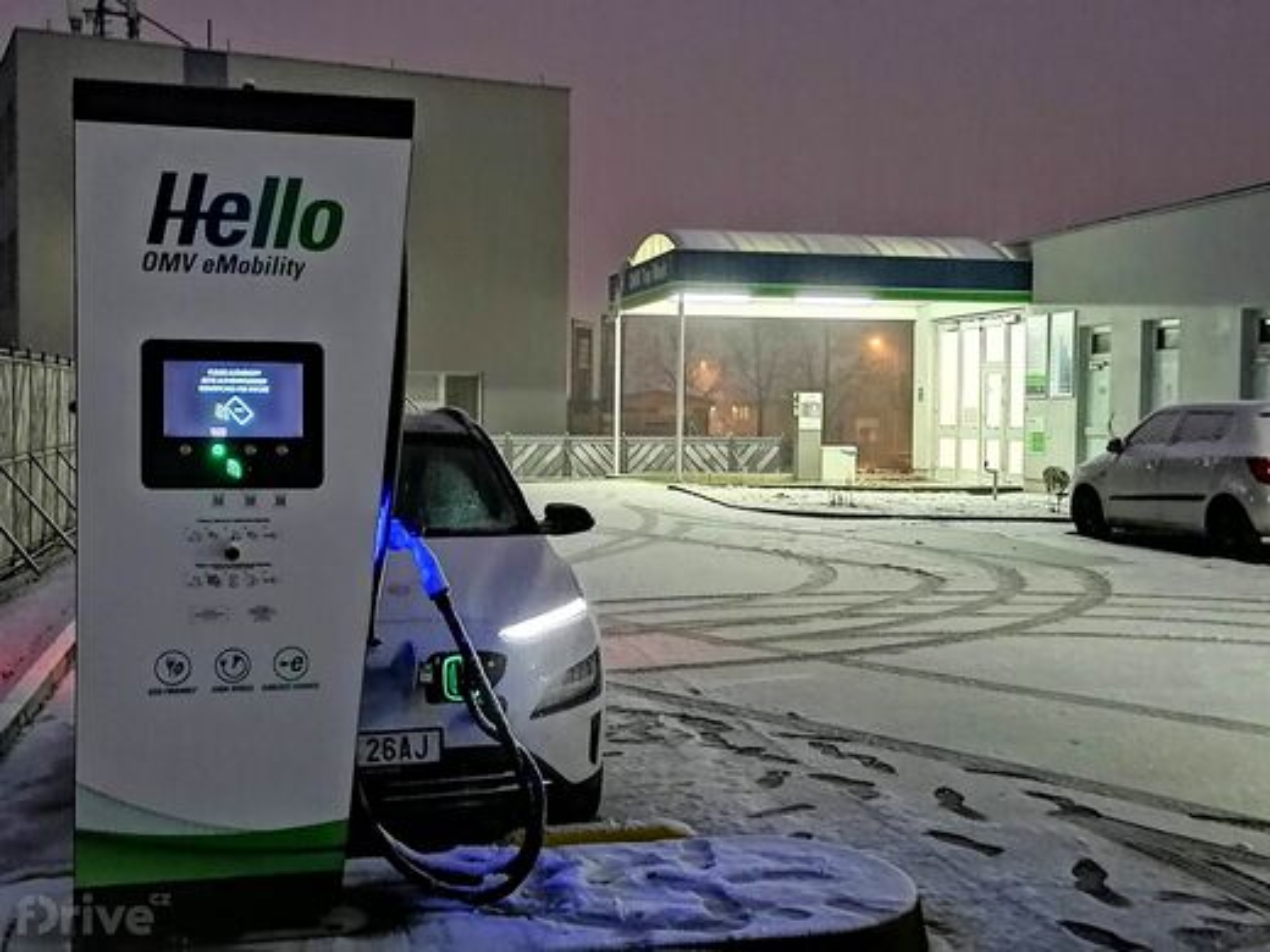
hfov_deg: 42.1
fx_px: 1651
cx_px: 635
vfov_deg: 32.2
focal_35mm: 45
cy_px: 476
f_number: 1.8
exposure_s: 4
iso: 640
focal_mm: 5.3
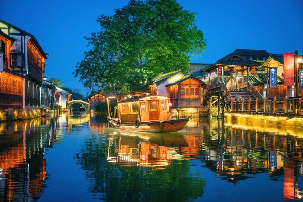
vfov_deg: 32.6
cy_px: 101
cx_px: 152
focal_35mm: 41
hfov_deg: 47.4
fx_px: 345
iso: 3200
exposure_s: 1/30
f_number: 2.8
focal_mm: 41
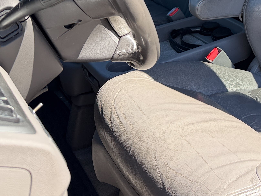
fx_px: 452
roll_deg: +0.4
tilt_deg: -12.1
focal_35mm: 60
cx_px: 235
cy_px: -42
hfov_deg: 30.7
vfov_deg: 22.4
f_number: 1.78
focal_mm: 6.76
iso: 100
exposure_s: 1/632
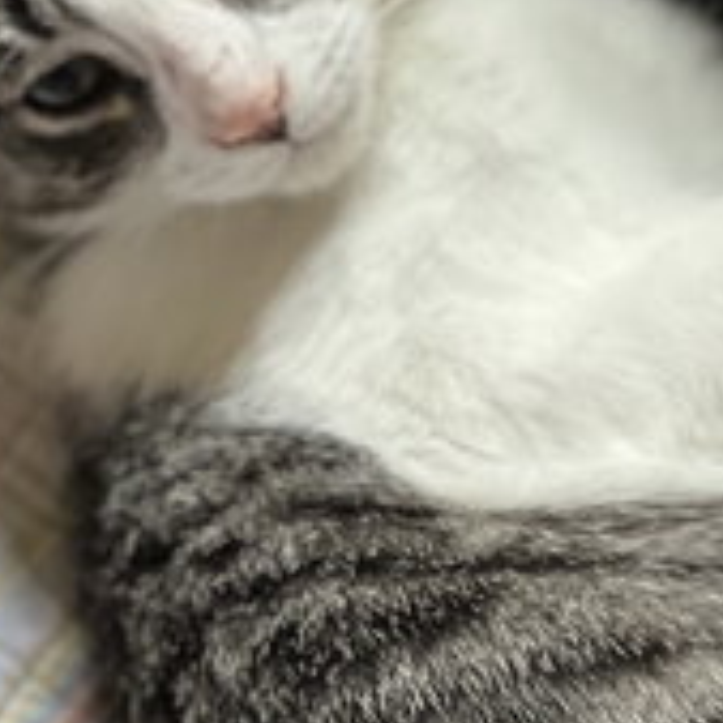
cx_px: 595
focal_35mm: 268
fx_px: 6333
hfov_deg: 6.5
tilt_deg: -61.5
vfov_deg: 6.5
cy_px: 631
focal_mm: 9
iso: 250
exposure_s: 1/67
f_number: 2.8
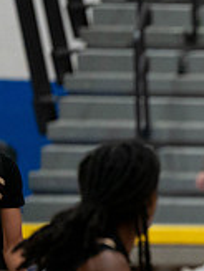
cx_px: 471
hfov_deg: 2.1
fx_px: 5634
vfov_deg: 2.8
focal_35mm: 717
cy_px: 257
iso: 4000
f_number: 2.8
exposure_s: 1/1000
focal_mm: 200
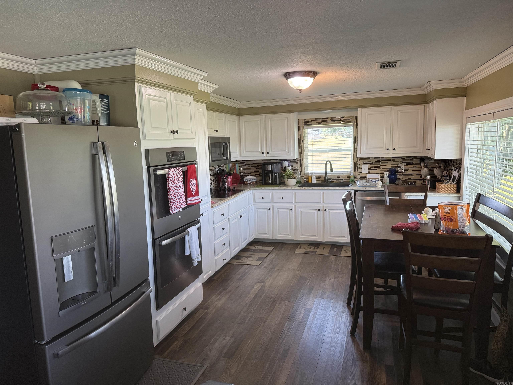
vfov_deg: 56.8
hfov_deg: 71.6
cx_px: 256
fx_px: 356
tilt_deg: -9.4
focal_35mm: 24
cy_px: 192
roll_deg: +1.5
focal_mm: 6.76
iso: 200
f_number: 1.78
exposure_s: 1/120
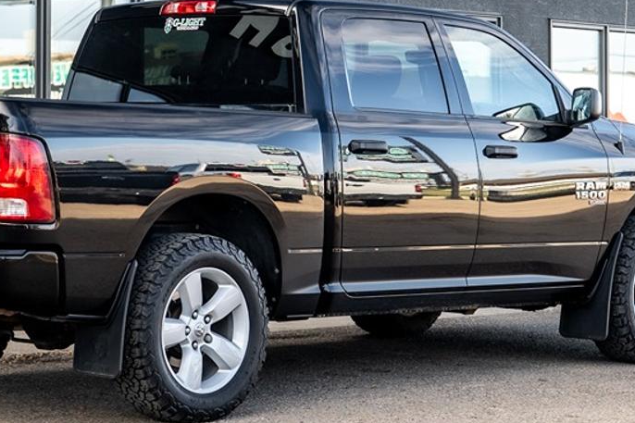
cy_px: 64
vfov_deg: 11.7
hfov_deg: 17.6
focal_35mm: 116
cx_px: 181
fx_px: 2045
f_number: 4
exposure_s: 1/160
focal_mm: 50
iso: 160
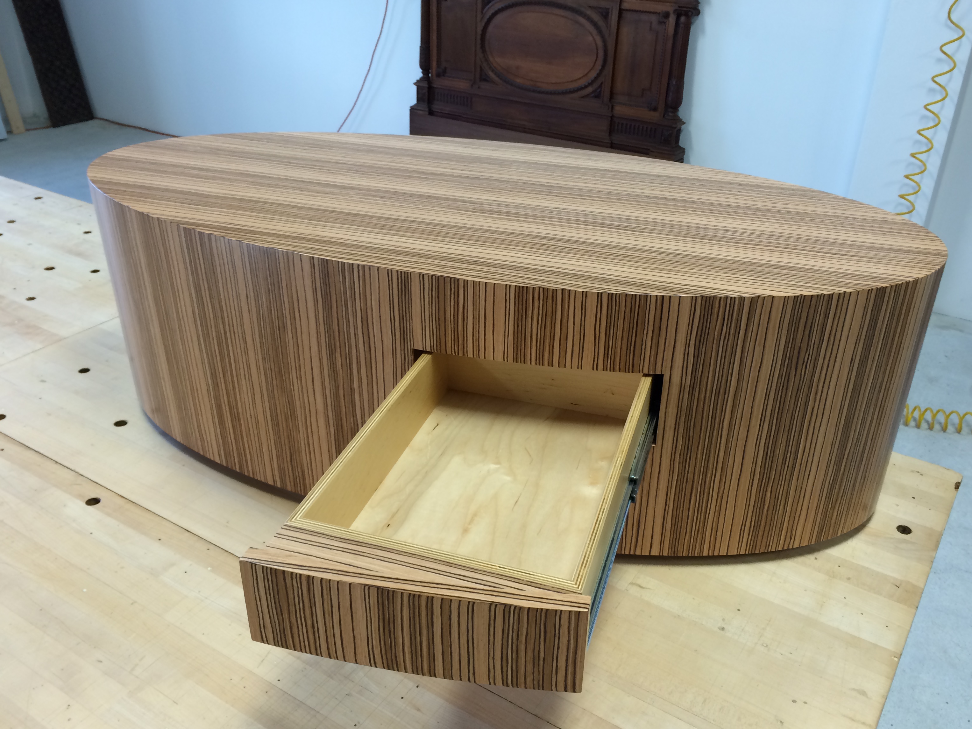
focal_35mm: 31
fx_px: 870
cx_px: 504
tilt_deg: -31.2
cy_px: 387
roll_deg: -1.6
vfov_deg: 45.4
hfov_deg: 58.3
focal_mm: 4.15
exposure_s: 1/40
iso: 40
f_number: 2.2
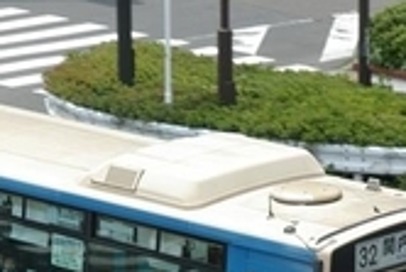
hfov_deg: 6.8
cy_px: 326
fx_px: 3431
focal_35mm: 304
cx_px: 205
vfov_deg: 4.5
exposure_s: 1/250
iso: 200
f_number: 7.1
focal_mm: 70
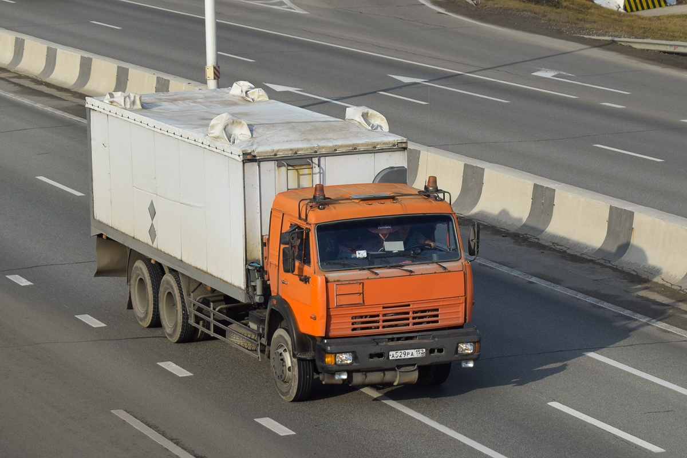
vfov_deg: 16.6
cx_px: 344
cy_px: 229
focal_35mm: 82
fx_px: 1574
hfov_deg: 24.6
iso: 200
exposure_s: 1/1250
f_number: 5.6
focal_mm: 55
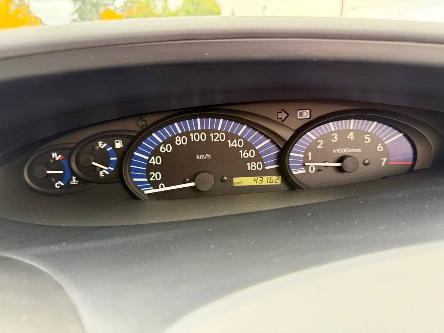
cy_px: 166
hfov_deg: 71.6
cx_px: 222
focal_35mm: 24
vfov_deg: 56.8
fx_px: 308
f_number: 1.78
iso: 400
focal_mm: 6.76
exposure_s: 1/60
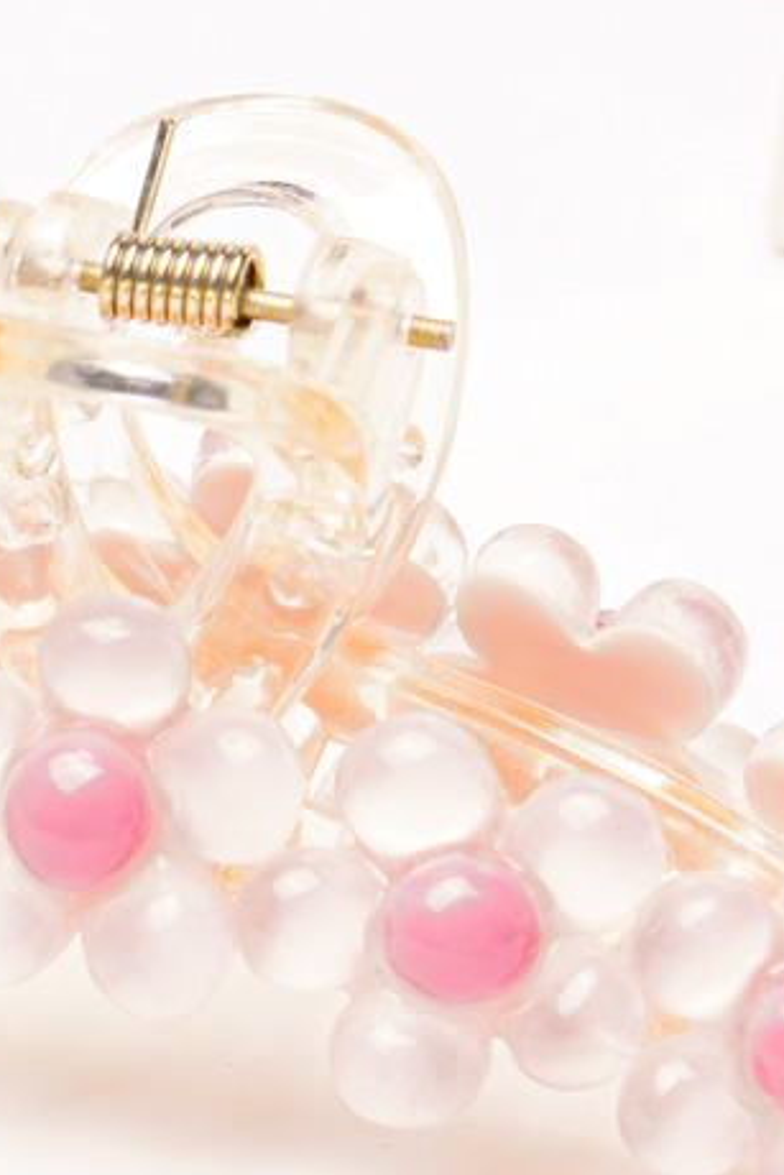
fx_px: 4472
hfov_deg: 9.7
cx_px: -381
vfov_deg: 14.9
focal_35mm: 137
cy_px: 861
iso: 125
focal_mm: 35
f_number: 8
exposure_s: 1/20
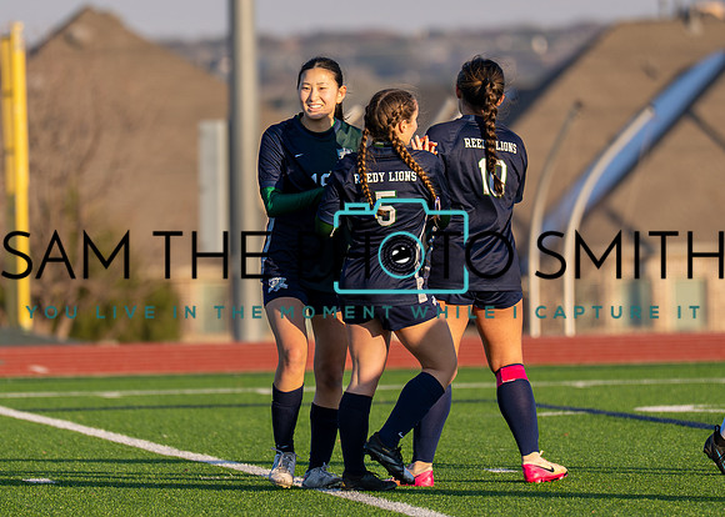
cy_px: 273
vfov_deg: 3.0
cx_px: 284
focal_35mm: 476
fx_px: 9801
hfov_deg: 4.2
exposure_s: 1/2000
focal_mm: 200
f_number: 2.8
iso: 200
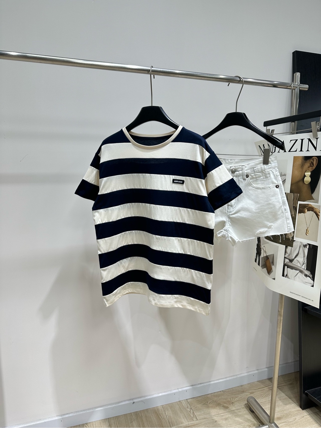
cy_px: 214
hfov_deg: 56.8
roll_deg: -1.1
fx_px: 297
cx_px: 160
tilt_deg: -9.1
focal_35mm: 24
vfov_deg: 71.6
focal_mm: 6.86
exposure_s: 1/121
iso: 100
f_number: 1.78
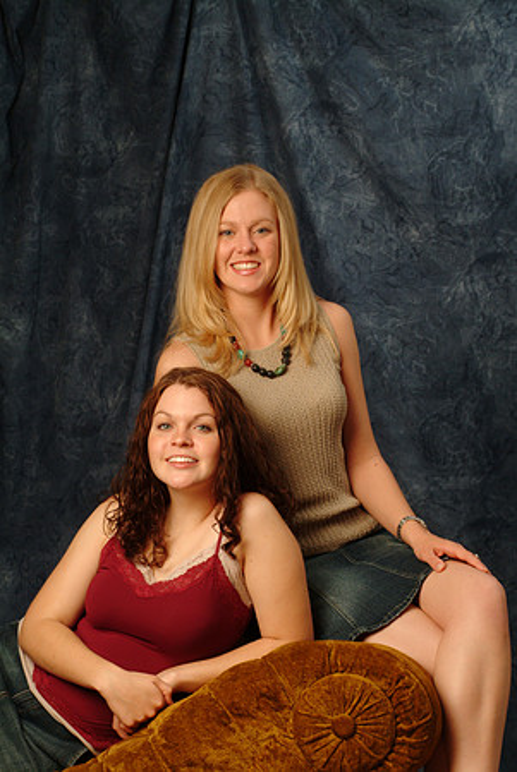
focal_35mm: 118
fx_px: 2547
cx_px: 258
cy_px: 386
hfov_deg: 11.6
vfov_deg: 17.3
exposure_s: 1/125
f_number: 13
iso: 400
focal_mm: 79
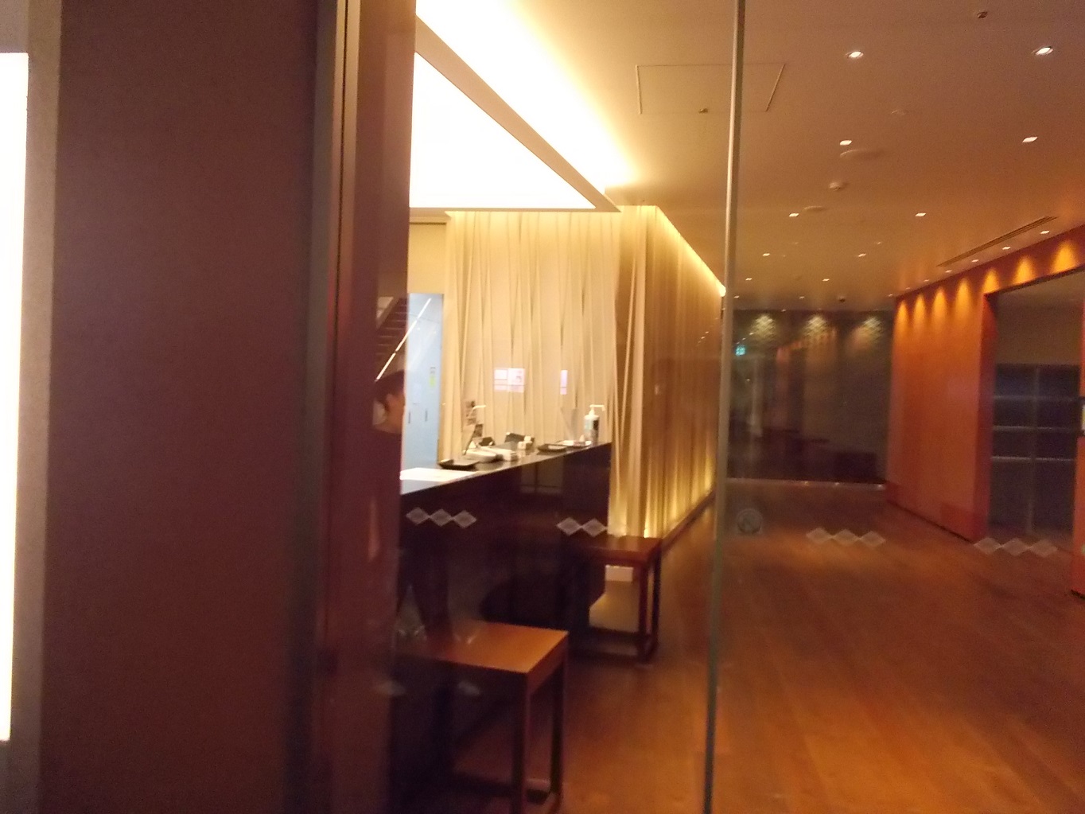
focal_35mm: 26
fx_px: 815
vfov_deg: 53.1
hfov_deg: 67.3
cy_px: 407
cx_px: 542
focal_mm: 4.6
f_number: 3.2
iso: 800
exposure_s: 1/40
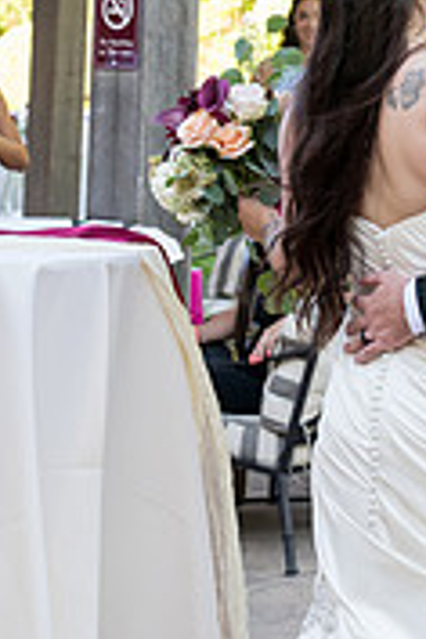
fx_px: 2041
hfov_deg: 11.6
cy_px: 49
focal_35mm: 115
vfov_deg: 17.5
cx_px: 545
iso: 800
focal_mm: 35
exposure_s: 1/400
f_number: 4
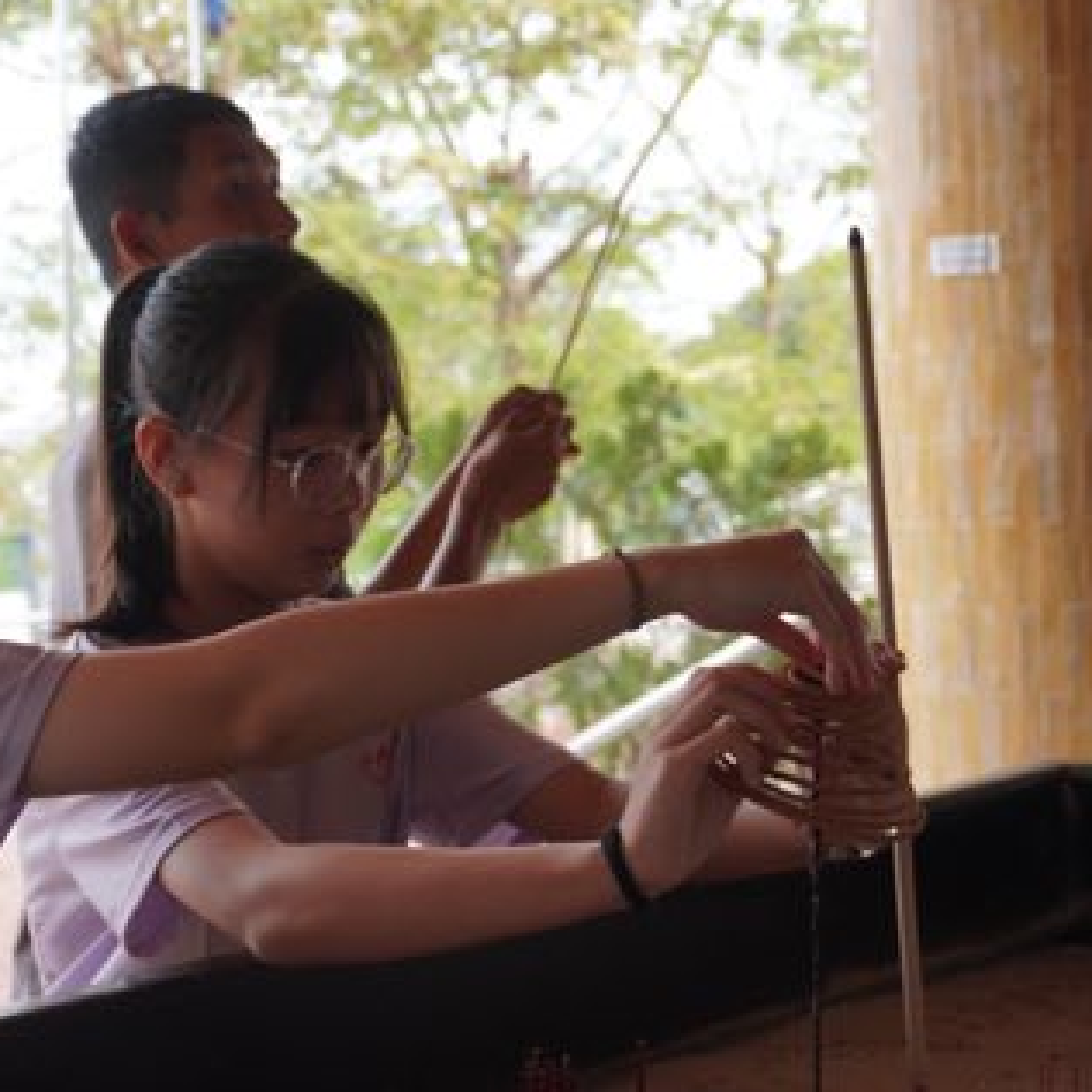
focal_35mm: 72
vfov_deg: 24.1
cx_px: 266
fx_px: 2557
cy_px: 543
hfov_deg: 23.8
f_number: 5.6
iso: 125
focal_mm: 37
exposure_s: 1/60
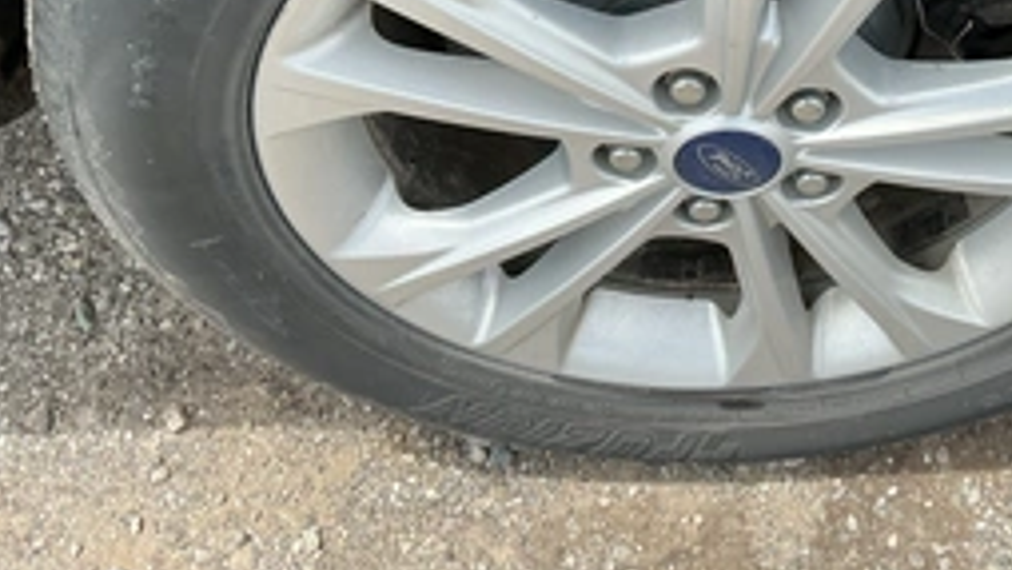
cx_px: 761
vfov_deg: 23.8
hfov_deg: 41.6
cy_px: -4
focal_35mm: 48
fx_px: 1288
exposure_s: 1/389
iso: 25
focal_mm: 3
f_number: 1.8
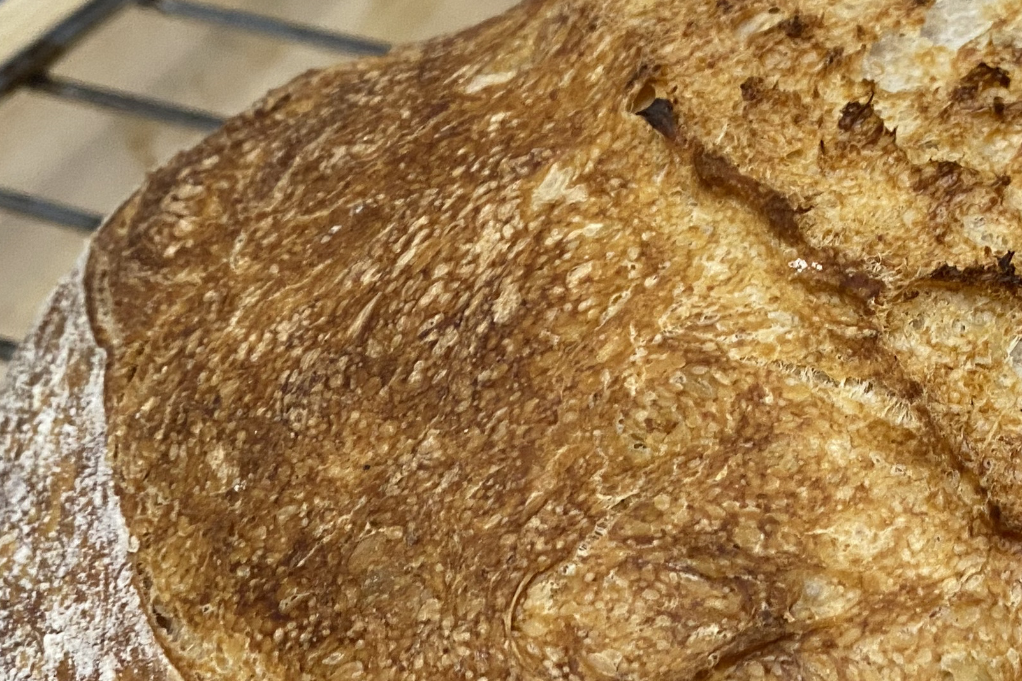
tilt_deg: -45.4
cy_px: 420
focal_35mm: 68
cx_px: 961
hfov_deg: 28.3
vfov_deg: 20.0
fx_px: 1930
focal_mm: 4.25
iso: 160
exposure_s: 1/50
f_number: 1.8
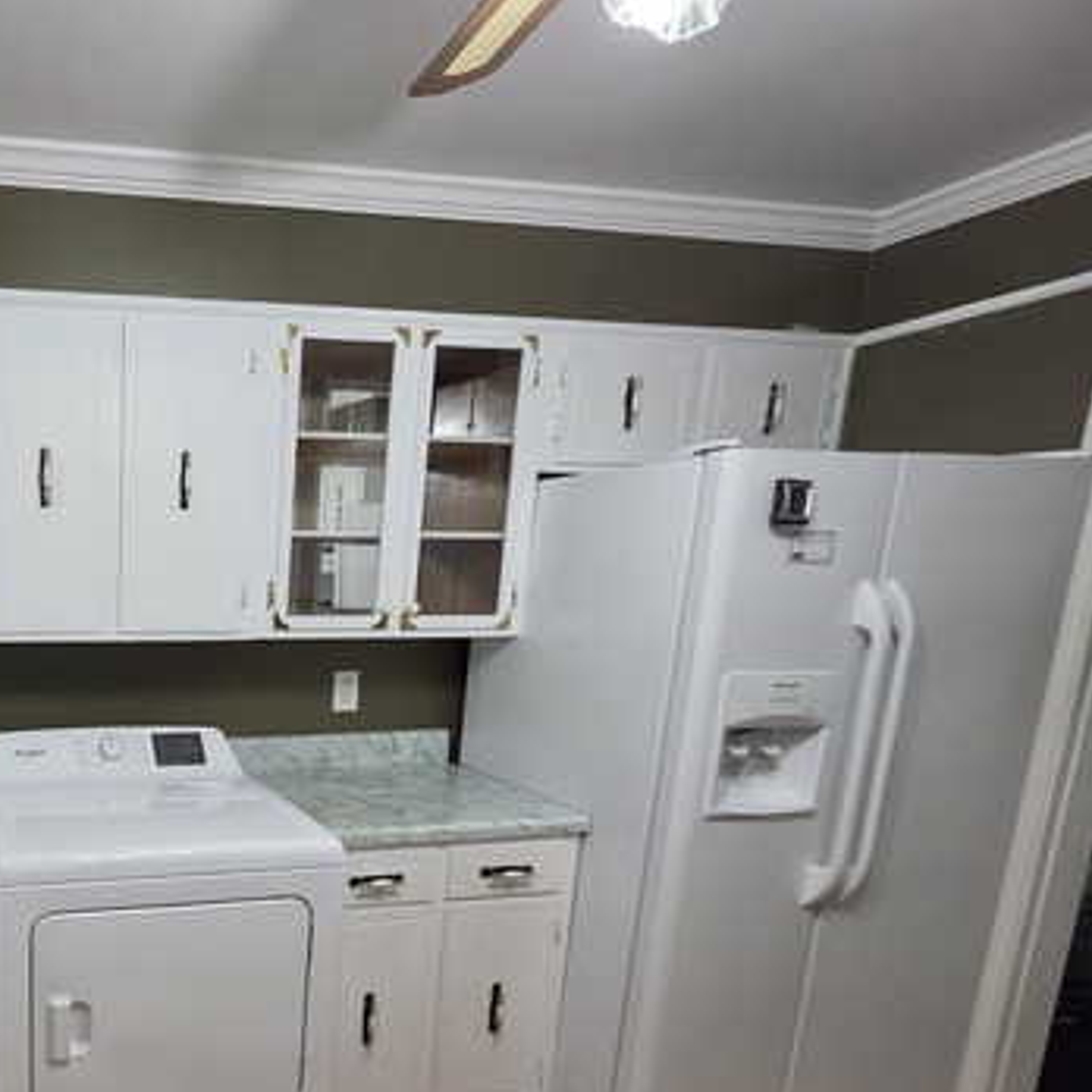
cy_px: 731
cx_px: 58
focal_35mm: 22
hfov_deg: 57.0
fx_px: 785
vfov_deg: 67.6
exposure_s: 1/60
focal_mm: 2.2
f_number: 2.2
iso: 250
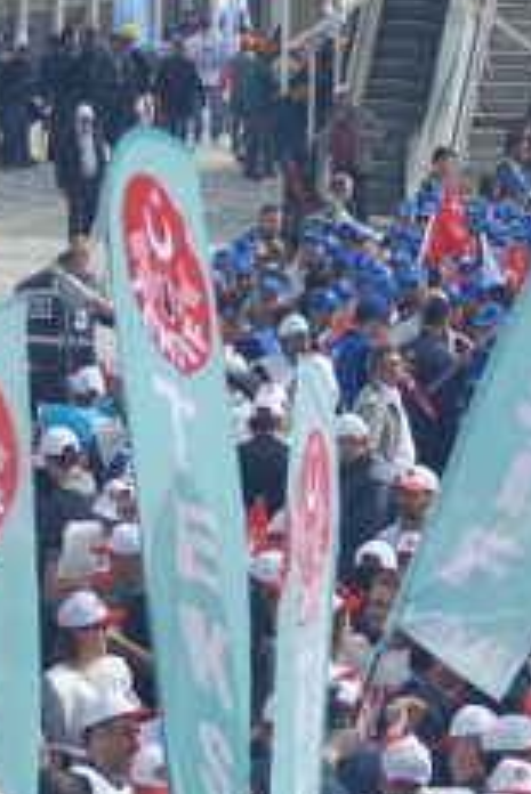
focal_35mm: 388
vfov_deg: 5.3
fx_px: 8565
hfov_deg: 3.6
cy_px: 476
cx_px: 332
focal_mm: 75
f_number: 5.6
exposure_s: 1/500
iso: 110
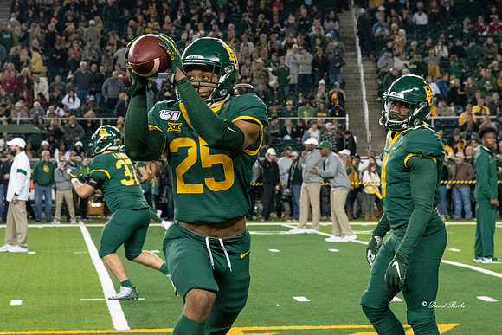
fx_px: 2301
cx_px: 251
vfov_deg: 8.3
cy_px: 168
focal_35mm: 165
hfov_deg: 12.4
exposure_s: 1/800
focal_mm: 110
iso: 10000
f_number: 8
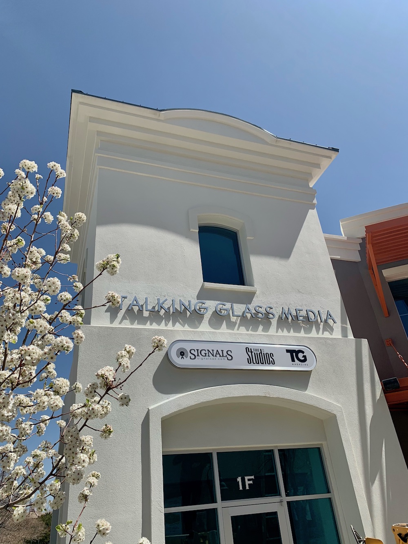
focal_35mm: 26
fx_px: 409
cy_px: 272
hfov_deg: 53.1
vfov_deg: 67.3
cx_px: 204
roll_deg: +6.0
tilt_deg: +31.3
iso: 25
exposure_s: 1/2994
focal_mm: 4.25
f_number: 1.8
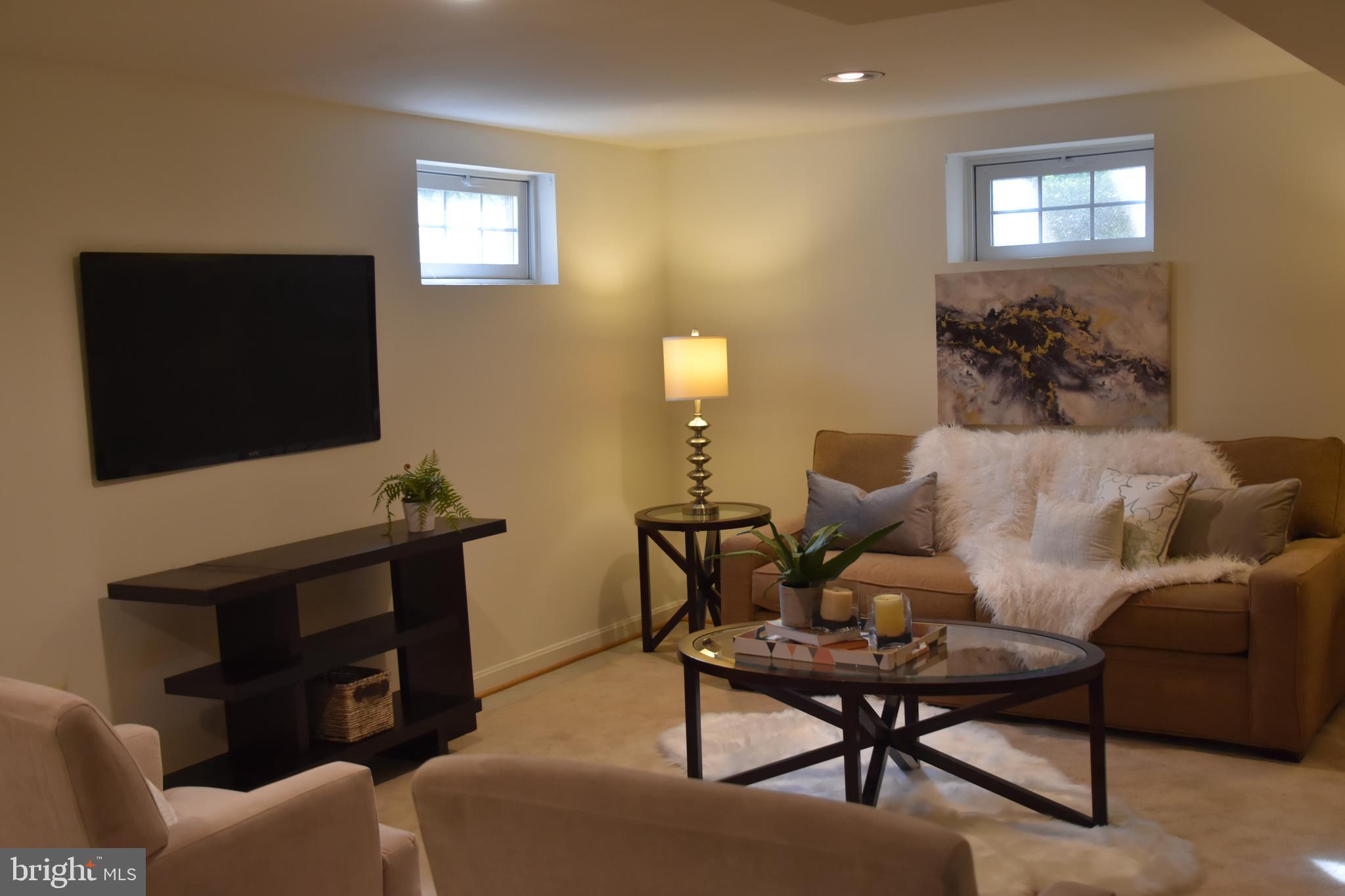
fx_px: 1457
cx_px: 672
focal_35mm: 39
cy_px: 448
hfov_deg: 49.6
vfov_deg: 34.2
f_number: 4.5
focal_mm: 26
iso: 800
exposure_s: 1/80
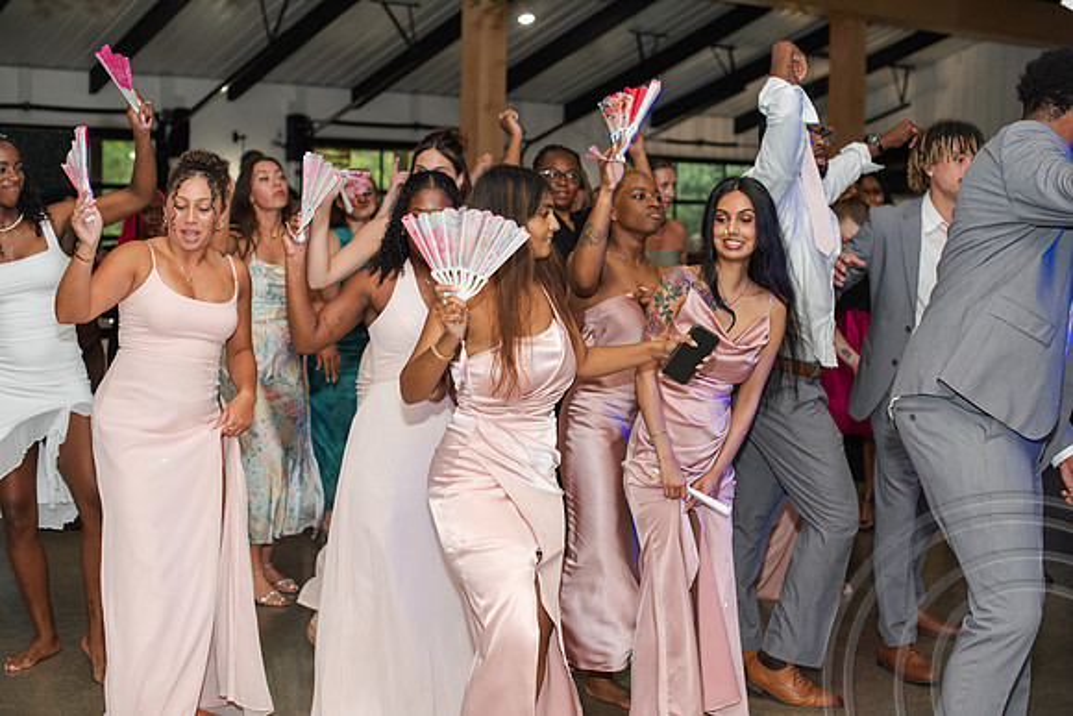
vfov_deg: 27.0
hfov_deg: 39.6
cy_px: 358
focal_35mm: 50
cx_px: 536
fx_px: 1491
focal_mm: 50
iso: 800
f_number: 3.2
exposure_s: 1/200
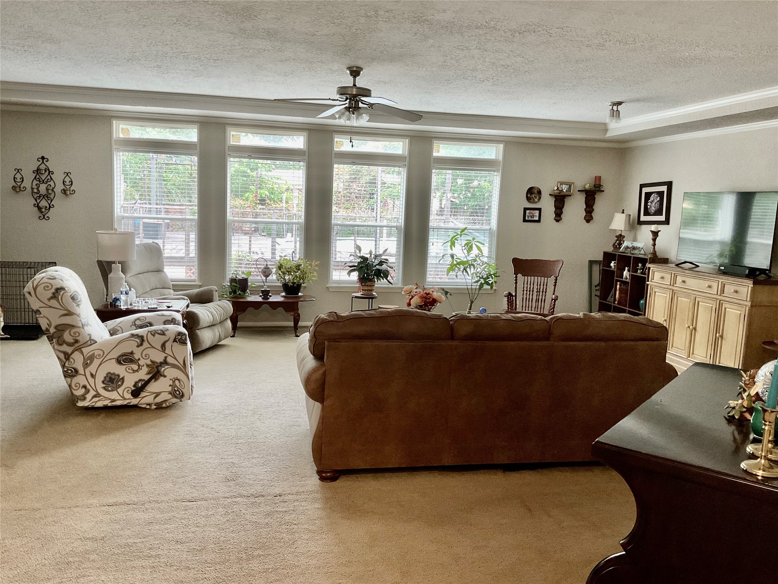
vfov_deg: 48.2
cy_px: 292
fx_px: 652
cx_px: 389
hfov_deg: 61.7
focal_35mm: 29
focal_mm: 3
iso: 125
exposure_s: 1/60
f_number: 1.8
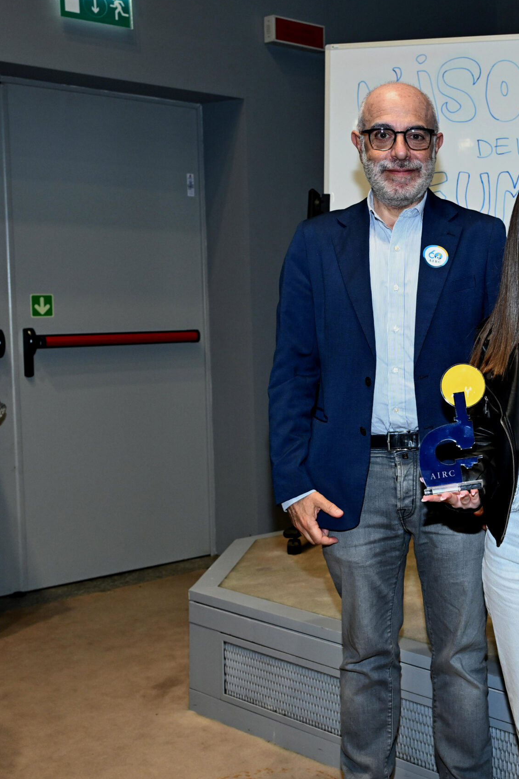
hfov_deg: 24.6
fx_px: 1098
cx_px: 582
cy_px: 387
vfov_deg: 39.1
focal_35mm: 51
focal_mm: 33.5
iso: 1250
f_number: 5.6
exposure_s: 1/160
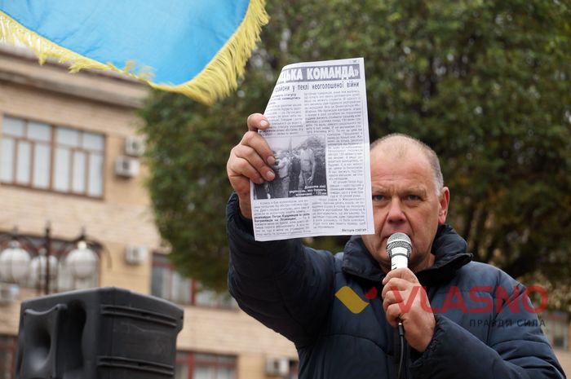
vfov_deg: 13.0
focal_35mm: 105
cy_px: 190
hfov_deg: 19.5
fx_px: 1663
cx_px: 286
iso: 100
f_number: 5.6
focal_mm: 70
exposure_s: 1/125
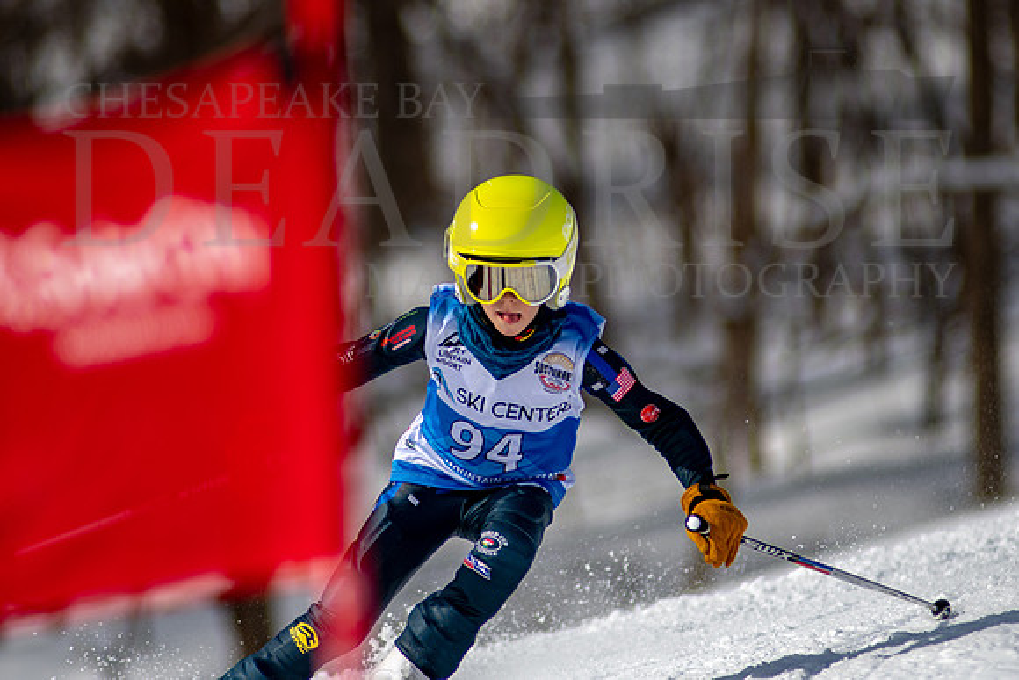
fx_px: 15625
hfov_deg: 3.7
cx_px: 562
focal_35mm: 552
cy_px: 263
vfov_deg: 2.5
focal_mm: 300
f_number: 2.8
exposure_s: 1/6400
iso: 100
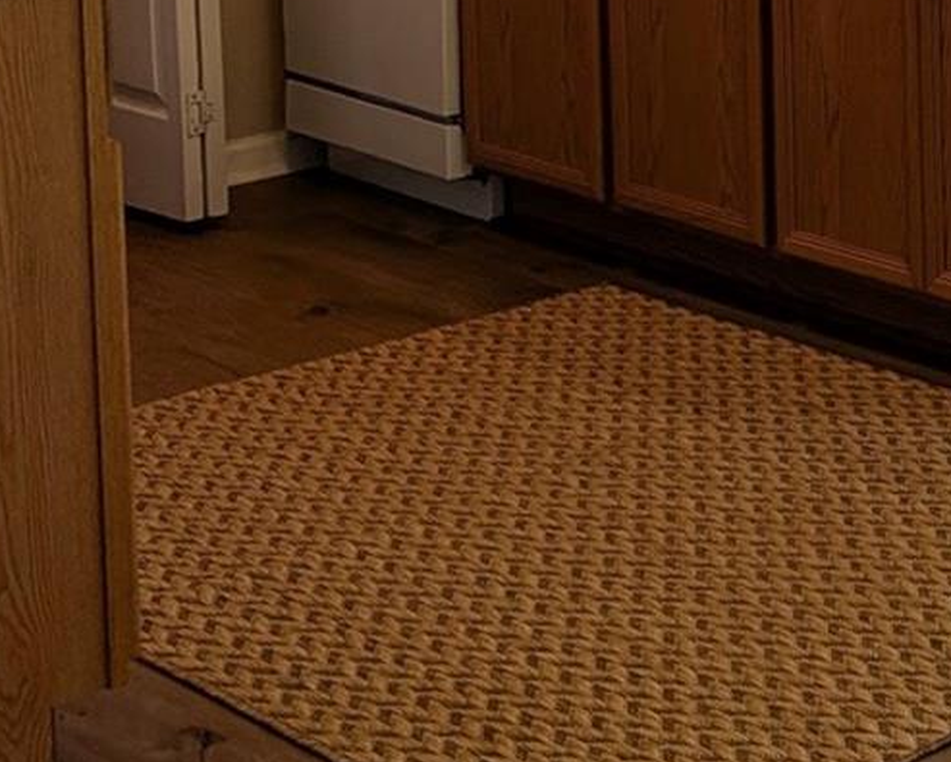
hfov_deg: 17.2
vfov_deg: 14.8
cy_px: -370
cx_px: 1541
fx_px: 2732
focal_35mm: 97
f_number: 1.68
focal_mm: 6.9
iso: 20
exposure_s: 1/154
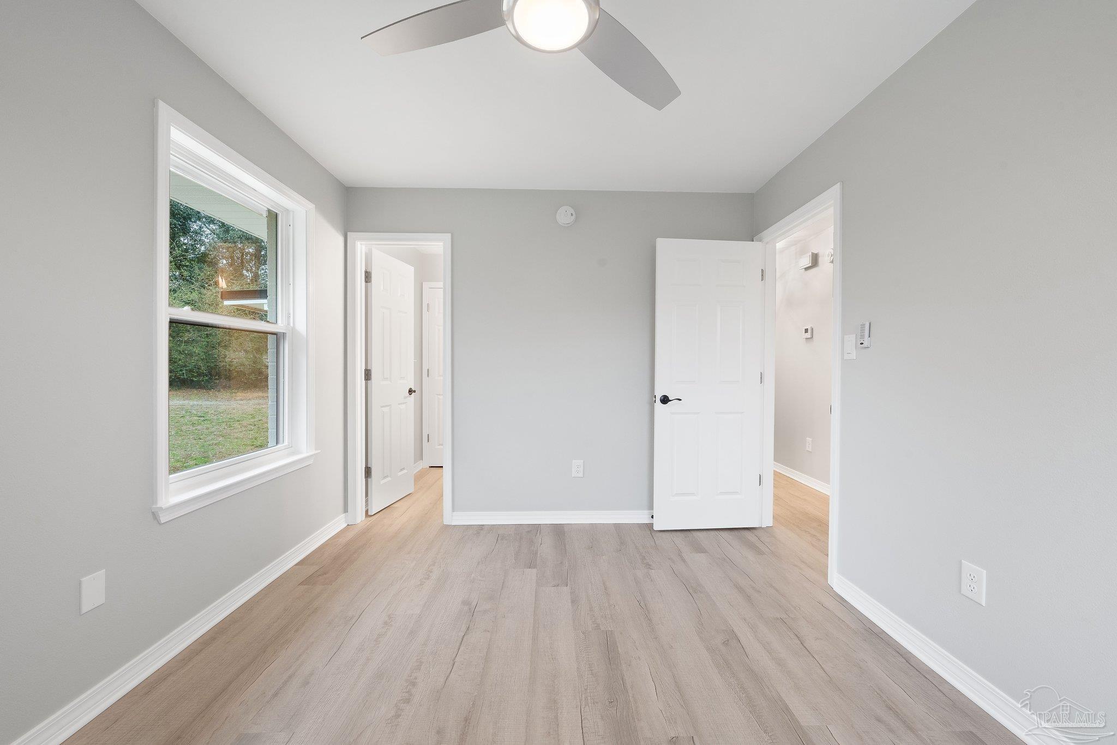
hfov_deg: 108.3
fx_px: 403
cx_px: 558
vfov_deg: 85.4
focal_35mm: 13
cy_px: 372
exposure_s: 1/2.5
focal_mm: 13
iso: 500
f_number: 10
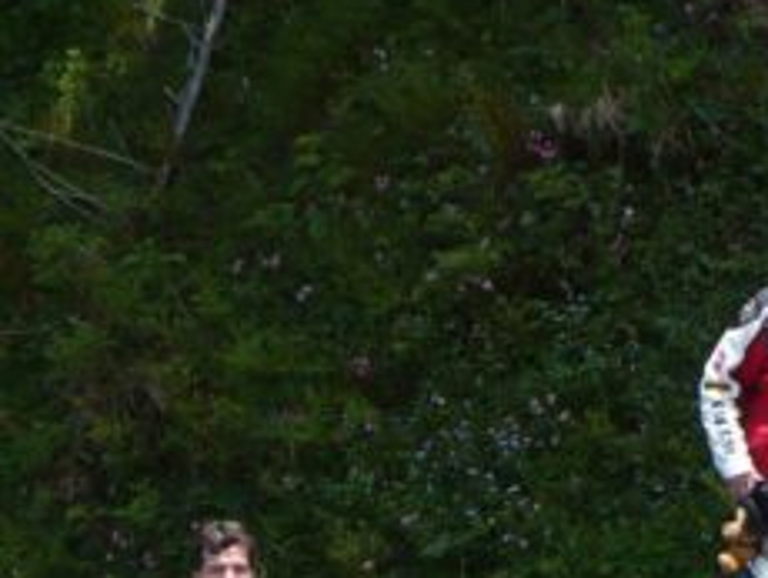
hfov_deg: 12.3
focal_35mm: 160
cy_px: 558
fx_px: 3554
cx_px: 534
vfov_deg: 9.2
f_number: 3
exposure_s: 1/640
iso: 100
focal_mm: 7.9
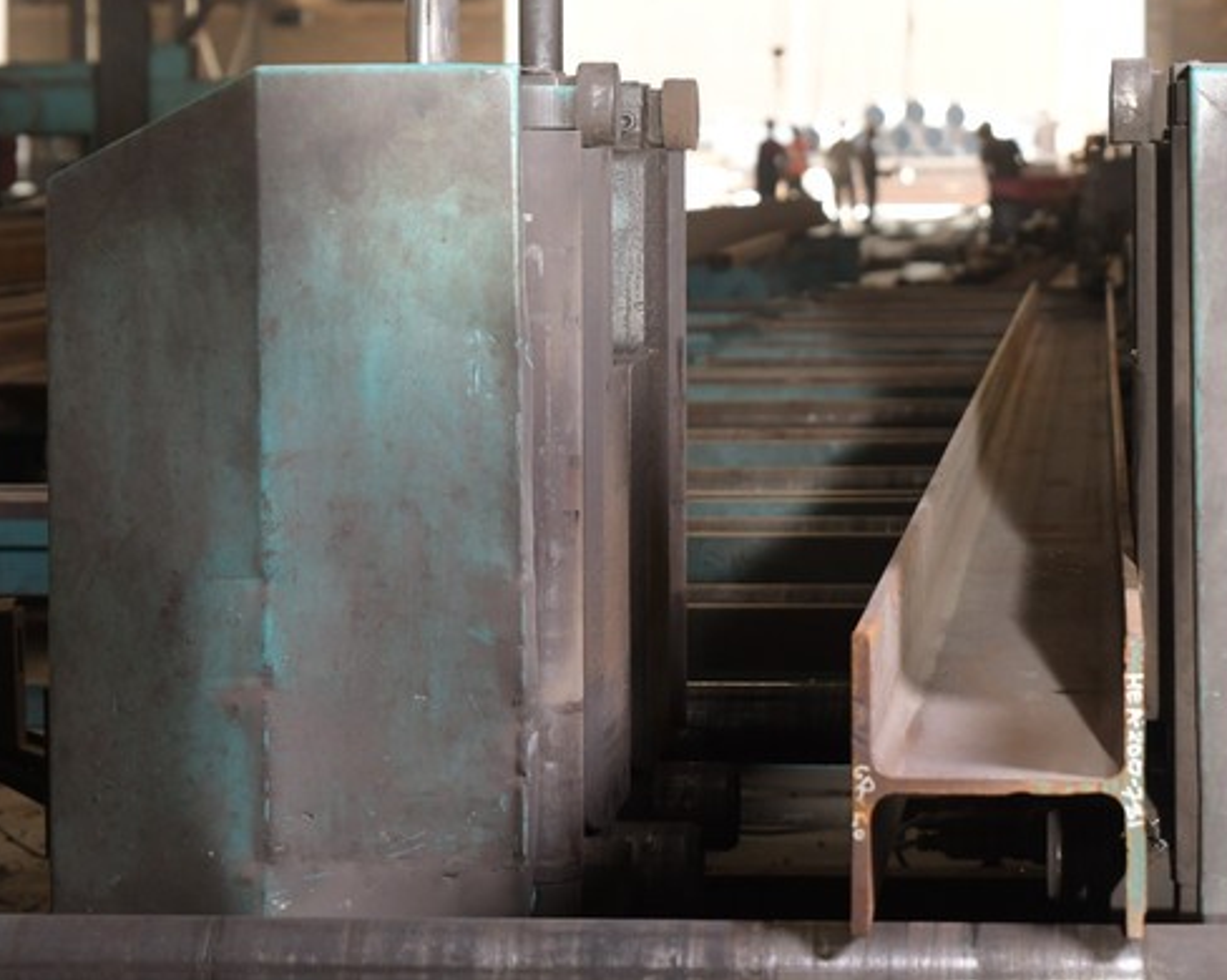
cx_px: 684
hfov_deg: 15.2
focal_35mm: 127
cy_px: 349
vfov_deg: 12.1
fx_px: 4610
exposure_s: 1/200
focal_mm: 55
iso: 1000
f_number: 4.5
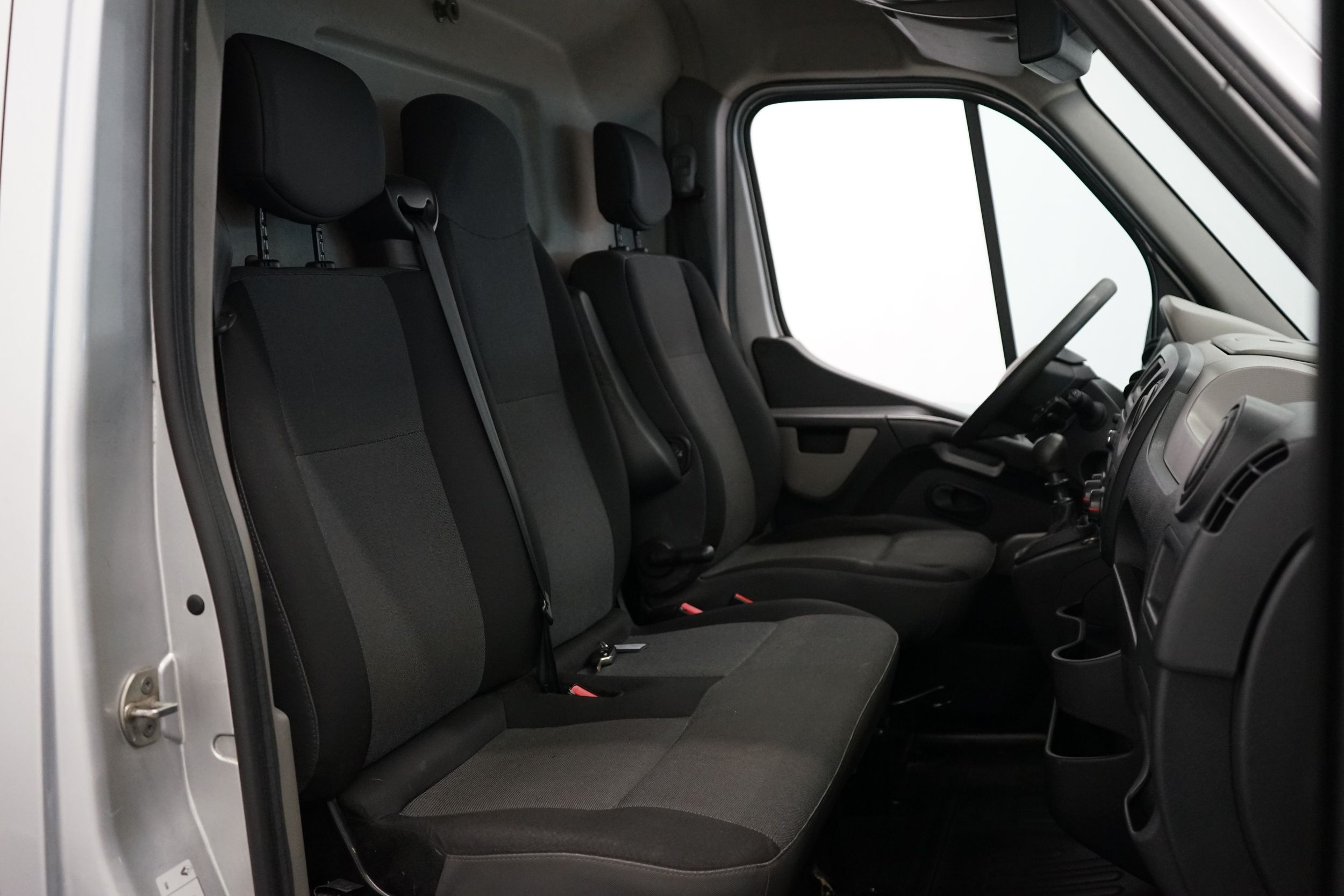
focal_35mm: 33
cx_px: 672
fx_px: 1232
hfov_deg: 57.2
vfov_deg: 40.0
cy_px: 448
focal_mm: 33
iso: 2500
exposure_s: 1/160
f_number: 4
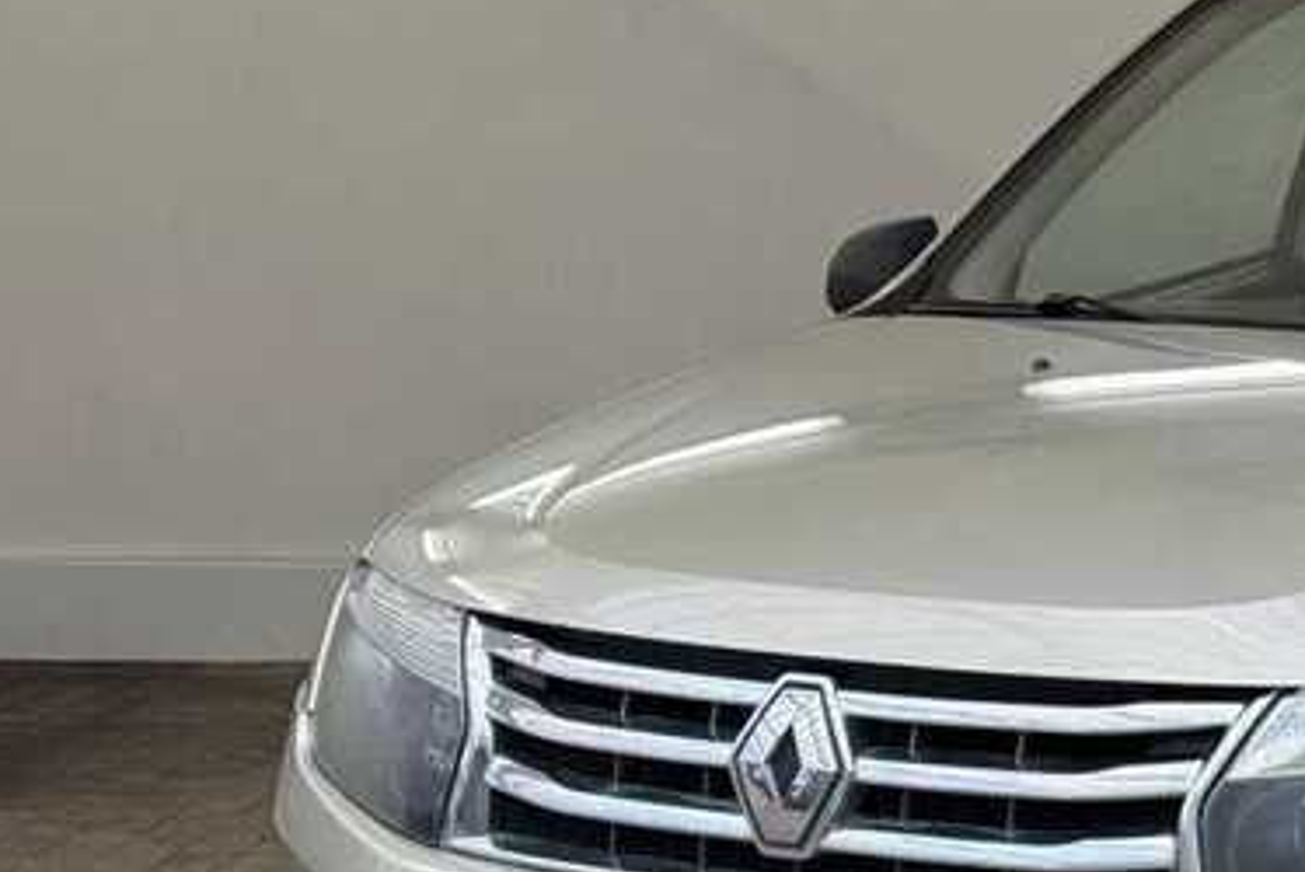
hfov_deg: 16.4
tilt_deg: -10.0
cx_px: 1553
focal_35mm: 120
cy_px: 518
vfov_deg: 11.4
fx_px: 4353
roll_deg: -1.4
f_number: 1.78
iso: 64
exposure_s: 1/374
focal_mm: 6.76
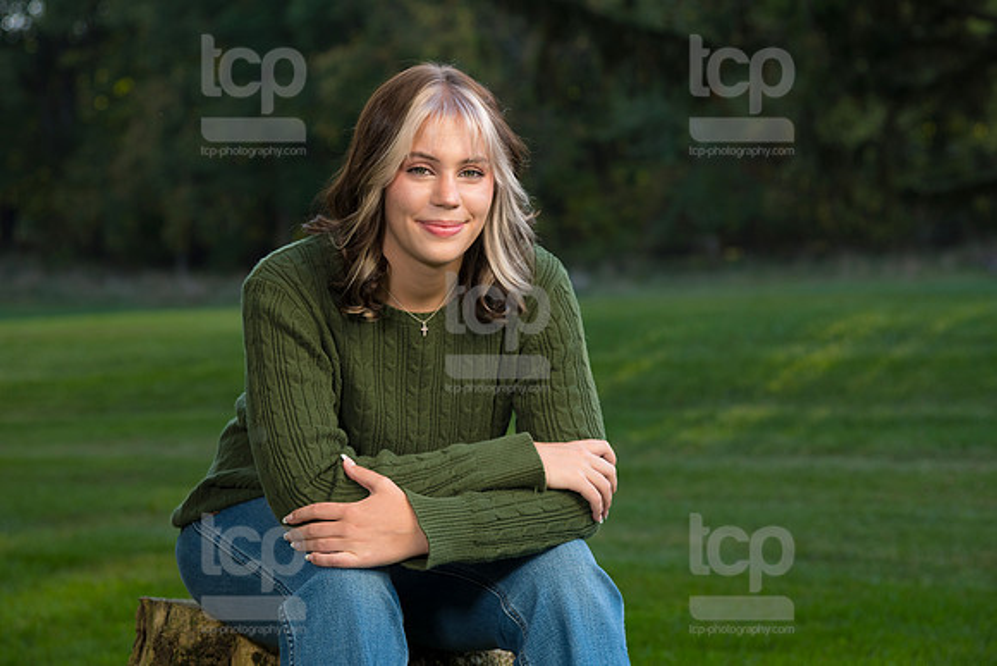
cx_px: 502
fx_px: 2753
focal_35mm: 99
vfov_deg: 13.8
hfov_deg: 20.5
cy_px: 292
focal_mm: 82
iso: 160
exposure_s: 1/250
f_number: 4.5
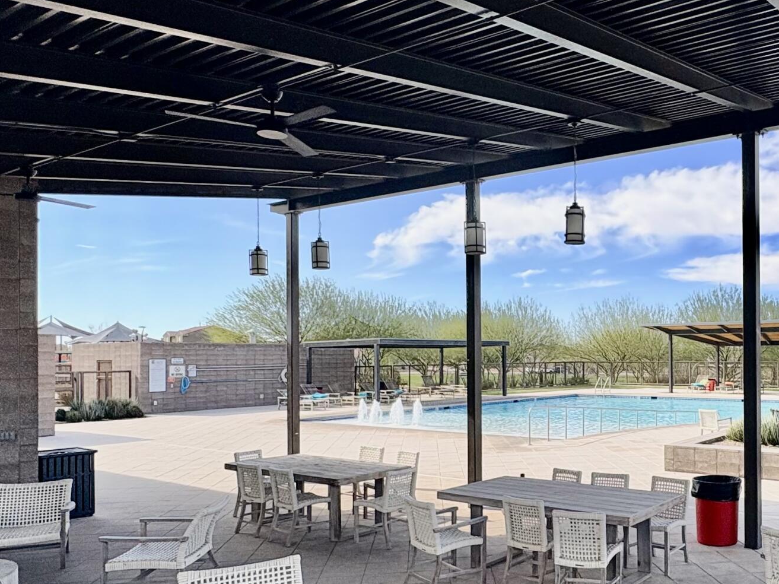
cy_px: 347
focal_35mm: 32
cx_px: 594
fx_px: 720
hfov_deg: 53.9
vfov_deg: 43.9
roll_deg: +0.8
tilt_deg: +0.1
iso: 50
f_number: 2.2
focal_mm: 2.22
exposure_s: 1/2028
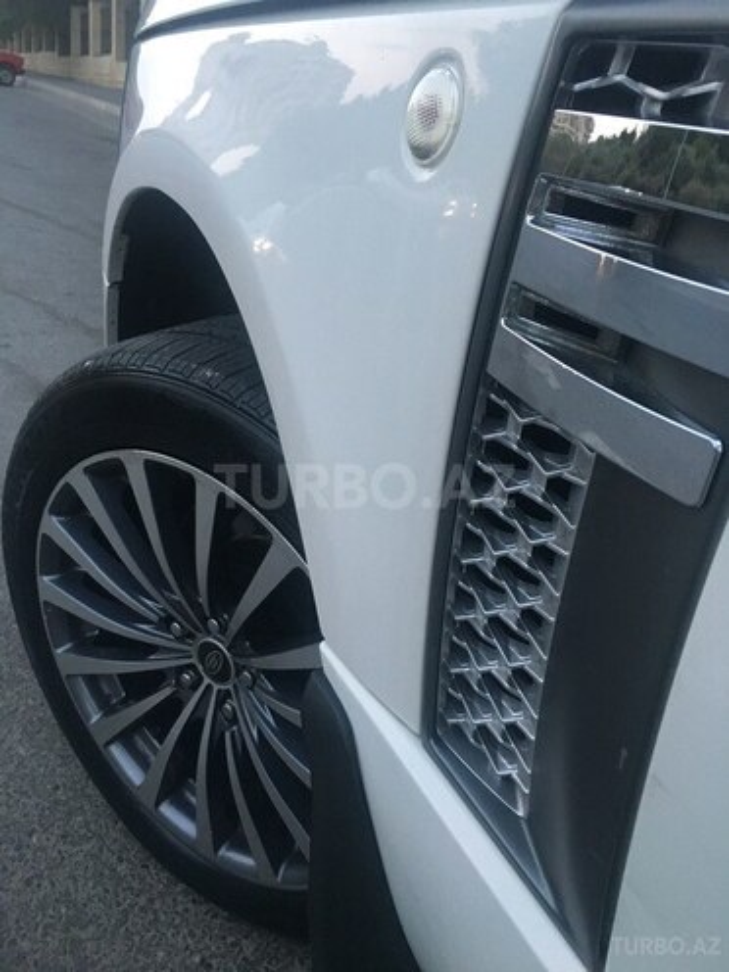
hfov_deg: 48.2
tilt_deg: -23.2
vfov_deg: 61.7
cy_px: 486
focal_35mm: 29
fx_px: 814
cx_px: 364
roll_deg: -7.4
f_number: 2.2
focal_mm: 4.15
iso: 200
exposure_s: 1/33
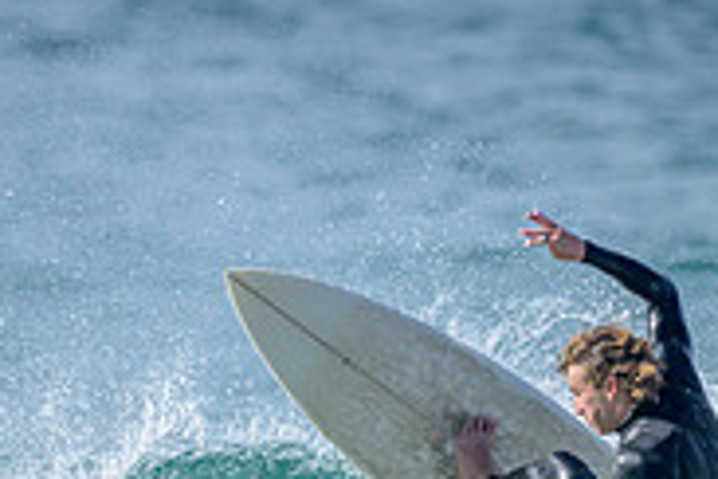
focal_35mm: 2531
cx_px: 498
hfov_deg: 0.8
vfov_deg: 0.5
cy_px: 642
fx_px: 50475
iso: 450
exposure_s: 1/2500
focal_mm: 800
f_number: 6.3
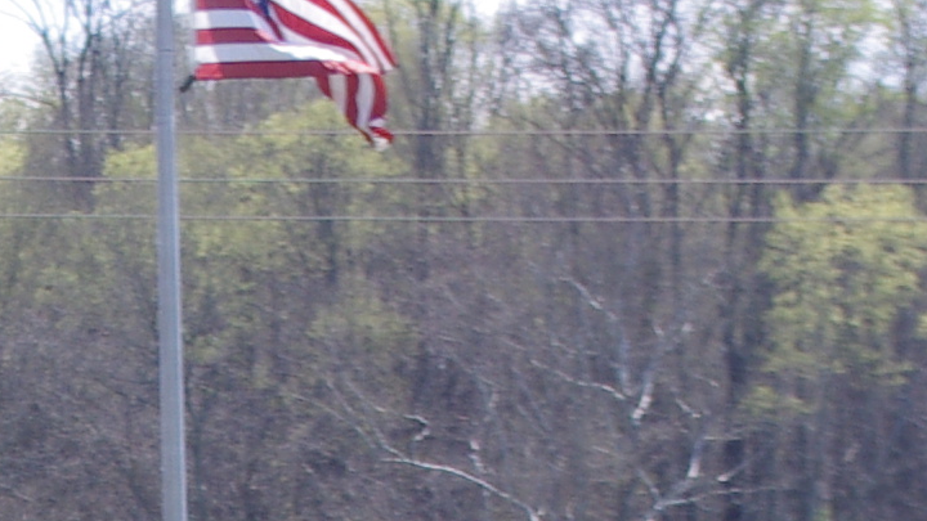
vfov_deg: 3.3
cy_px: 1746
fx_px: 8726
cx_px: -1089
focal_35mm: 355
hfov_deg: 5.9
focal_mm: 37.5
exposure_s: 1/320
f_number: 7.1
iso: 200
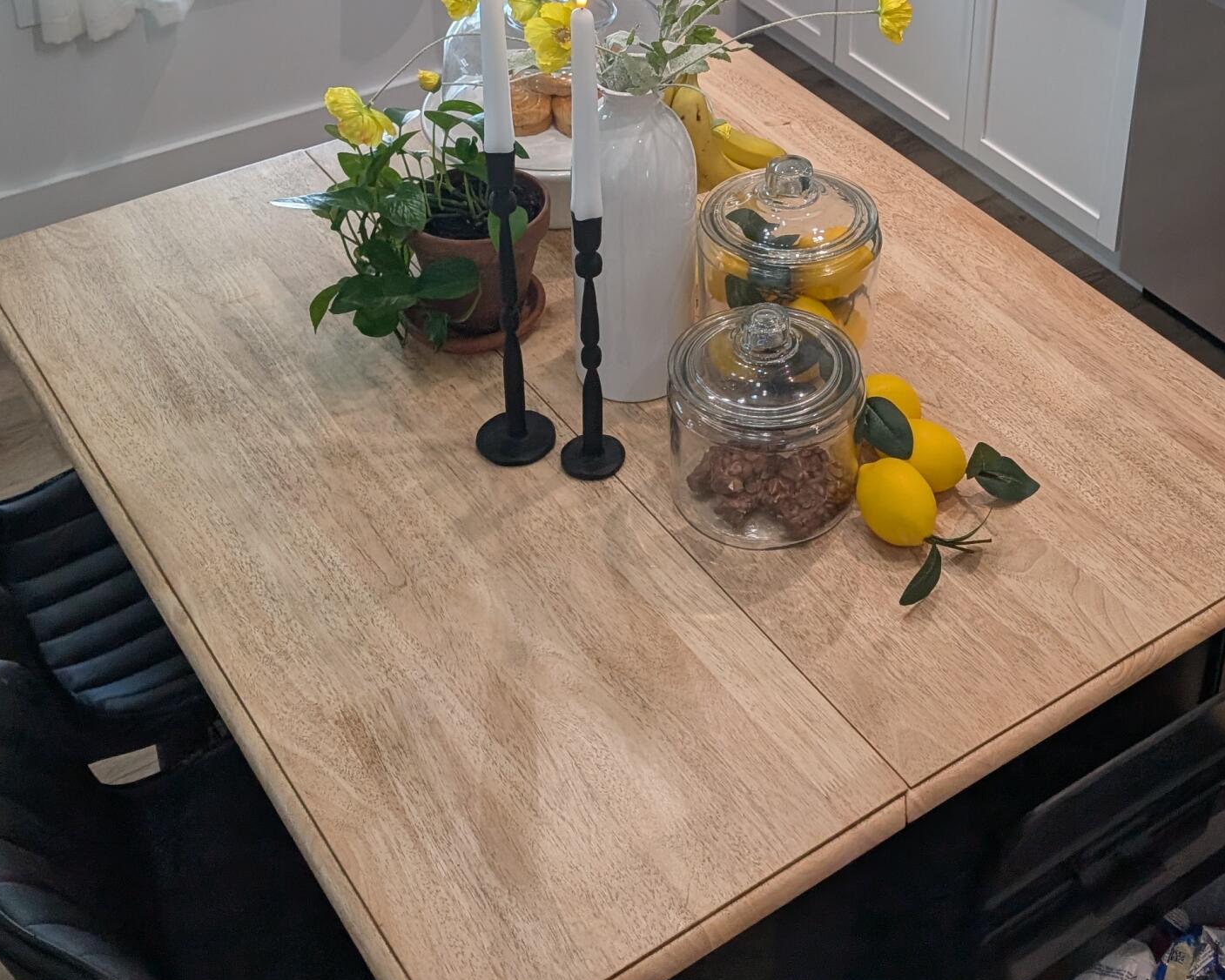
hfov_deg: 36.6
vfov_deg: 28.5
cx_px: 888
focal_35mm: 50
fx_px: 1813
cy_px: 8
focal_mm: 6.9
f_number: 1.68
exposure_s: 1/120
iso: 27
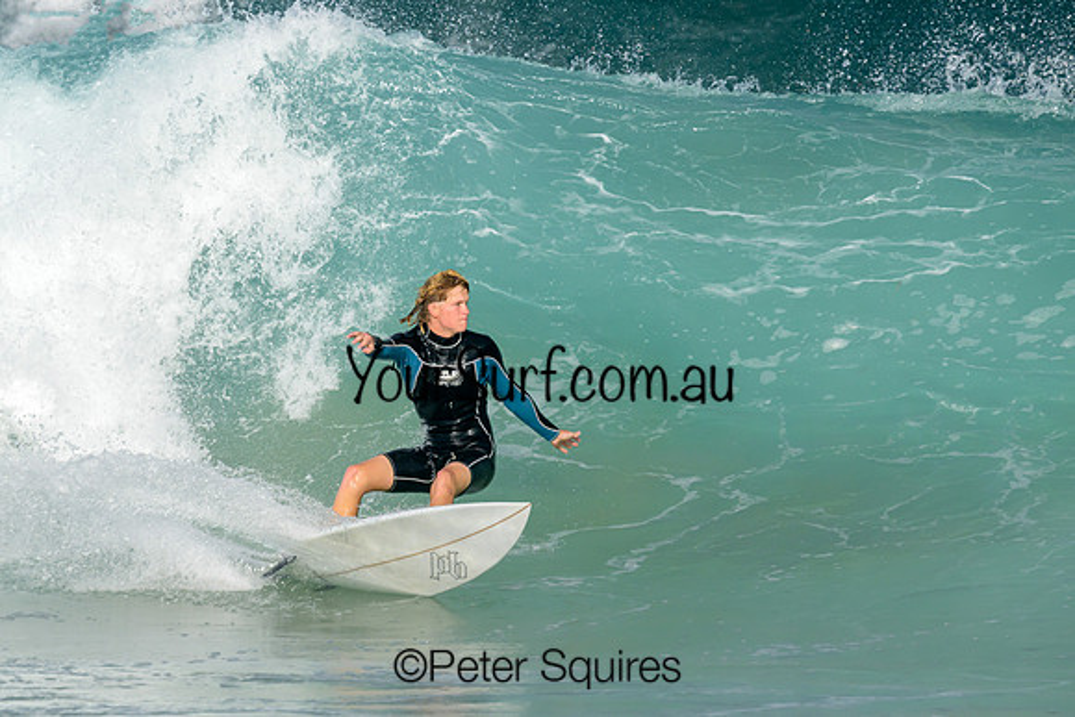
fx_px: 21961
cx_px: 507
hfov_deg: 2.8
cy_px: 402
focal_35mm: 735
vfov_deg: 1.9
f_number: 11
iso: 450
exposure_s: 1/1600
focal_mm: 600
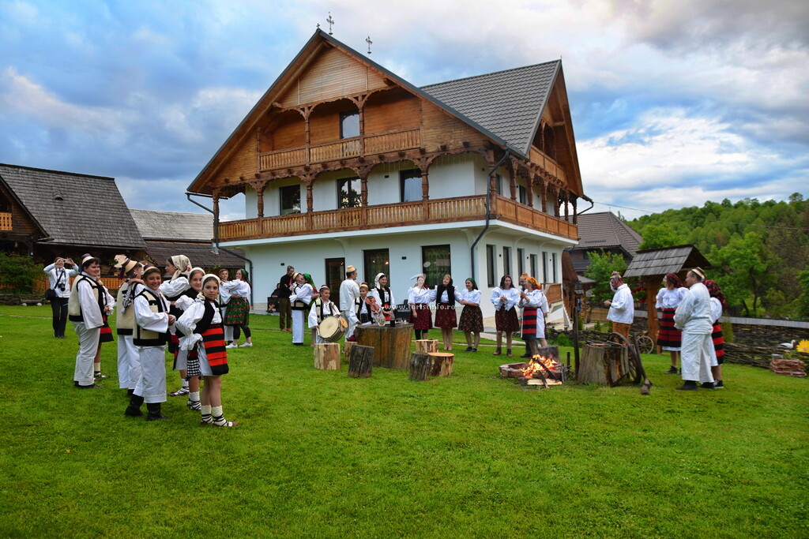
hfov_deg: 70.4
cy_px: 270
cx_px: 404
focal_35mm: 26
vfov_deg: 50.4
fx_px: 573
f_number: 4
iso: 450
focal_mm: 17
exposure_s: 1/60
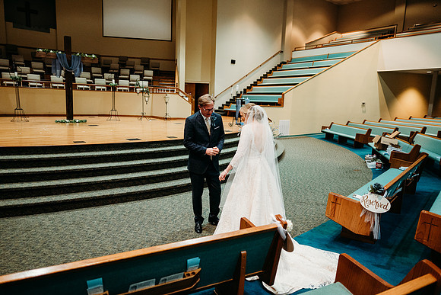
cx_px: 220
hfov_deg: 73.7
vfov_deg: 53.2
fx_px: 294
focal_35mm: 24
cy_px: 148
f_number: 1.8
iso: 2000
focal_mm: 24
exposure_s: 1/125
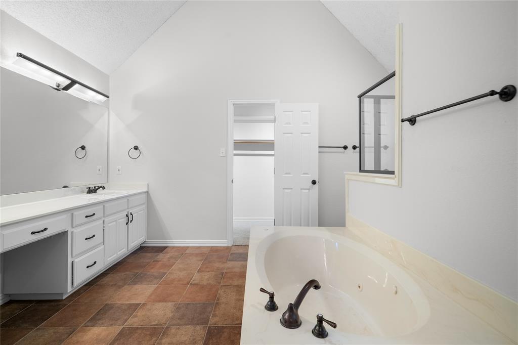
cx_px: 259
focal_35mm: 16
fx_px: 230
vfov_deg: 73.7
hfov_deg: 96.8
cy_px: 172
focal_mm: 16
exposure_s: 1/1.67
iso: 800
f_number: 7.1
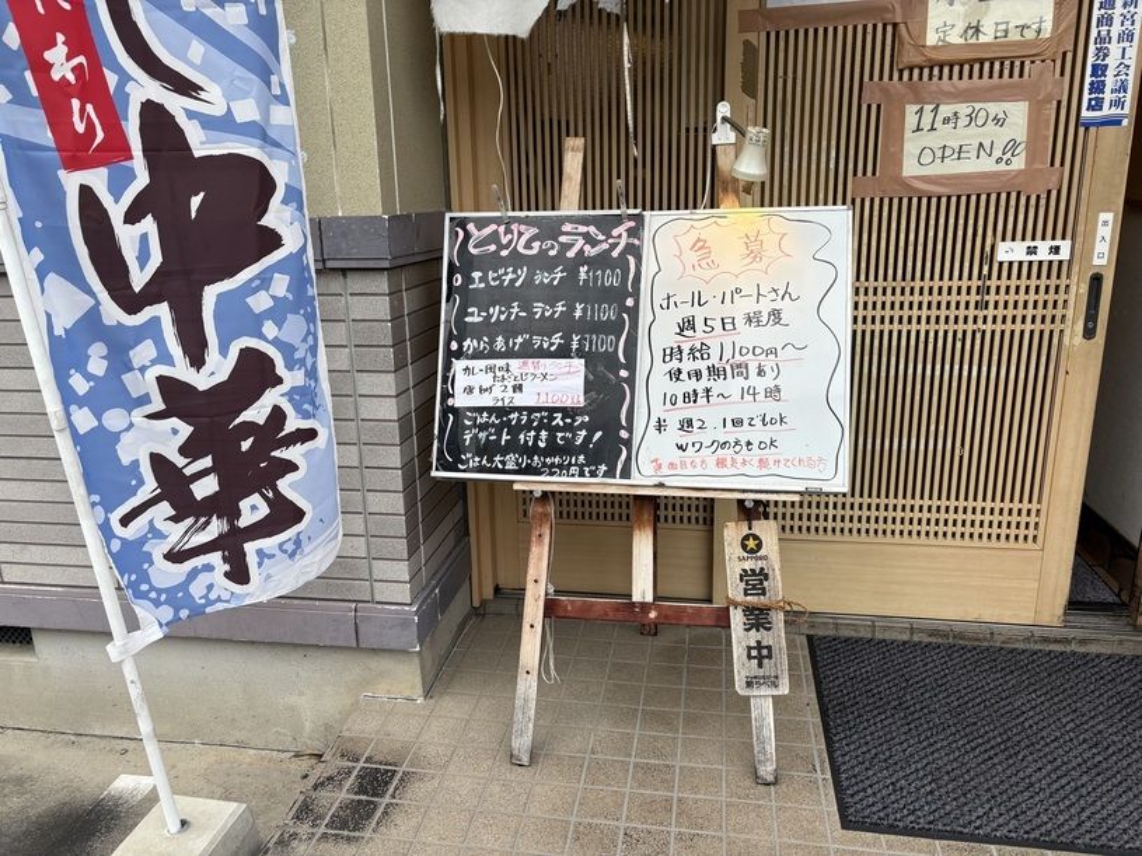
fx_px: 858
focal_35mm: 26
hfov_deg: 67.3
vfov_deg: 53.1
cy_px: 428
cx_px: 571
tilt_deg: -19.6
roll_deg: +0.4
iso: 40
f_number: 1.6
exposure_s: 1/311
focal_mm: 5.96
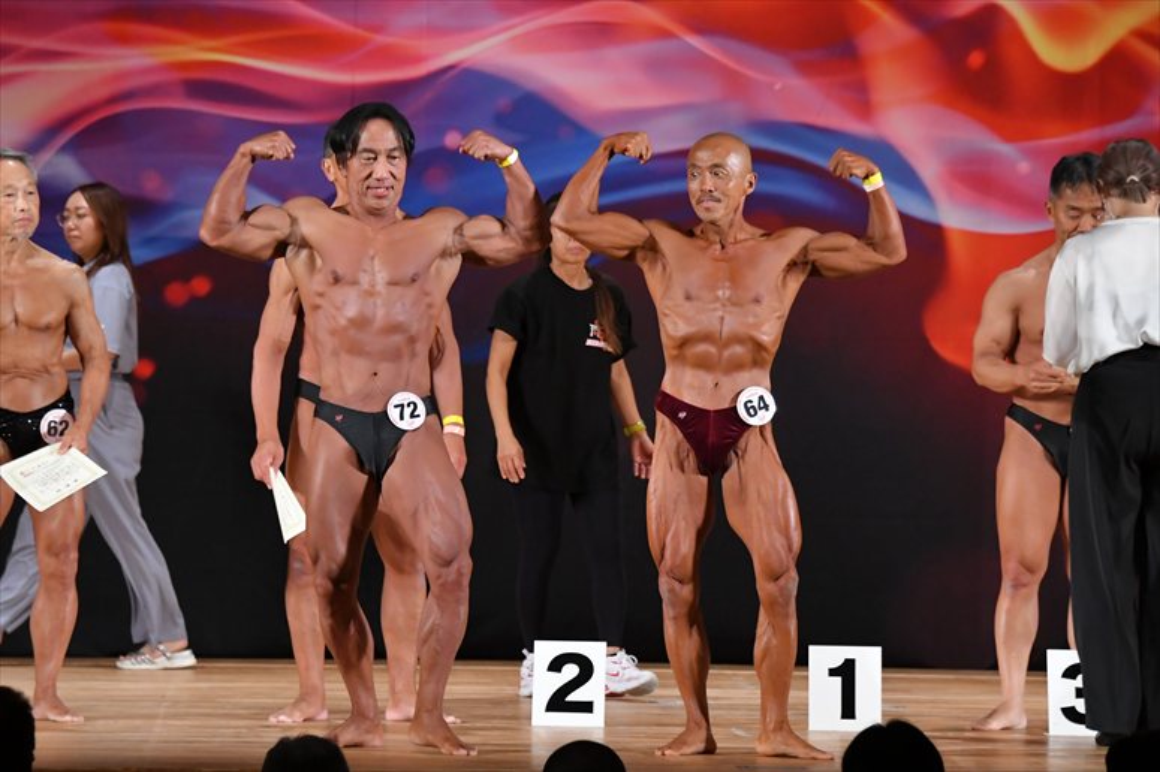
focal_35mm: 217
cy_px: 386
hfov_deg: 9.5
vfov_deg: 6.3
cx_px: 580
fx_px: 6989
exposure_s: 1/400
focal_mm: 145
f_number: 5.6
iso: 3200
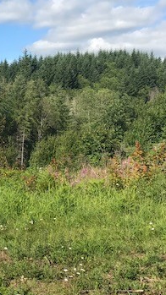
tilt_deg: -4.2
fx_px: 439
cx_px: -35
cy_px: 149
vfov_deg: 37.2
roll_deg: -0.9
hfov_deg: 20.1
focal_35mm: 56
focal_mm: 3.99
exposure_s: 1/2037
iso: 20
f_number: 1.8
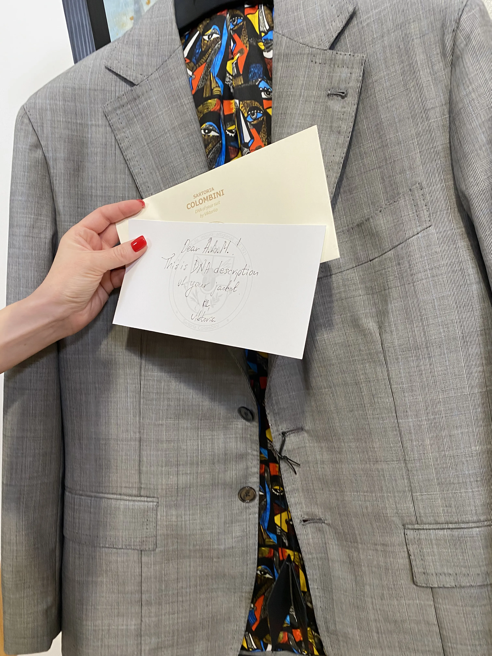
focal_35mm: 26
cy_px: 328
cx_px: 246
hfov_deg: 53.1
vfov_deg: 67.3
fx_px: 493
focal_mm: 4.25
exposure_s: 1/50
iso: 100
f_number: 1.8
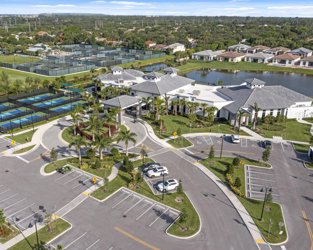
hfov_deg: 55.6
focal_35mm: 32
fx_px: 296
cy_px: 126
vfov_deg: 45.8
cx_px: 147
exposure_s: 1/500
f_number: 6.3
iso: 100
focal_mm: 10.26
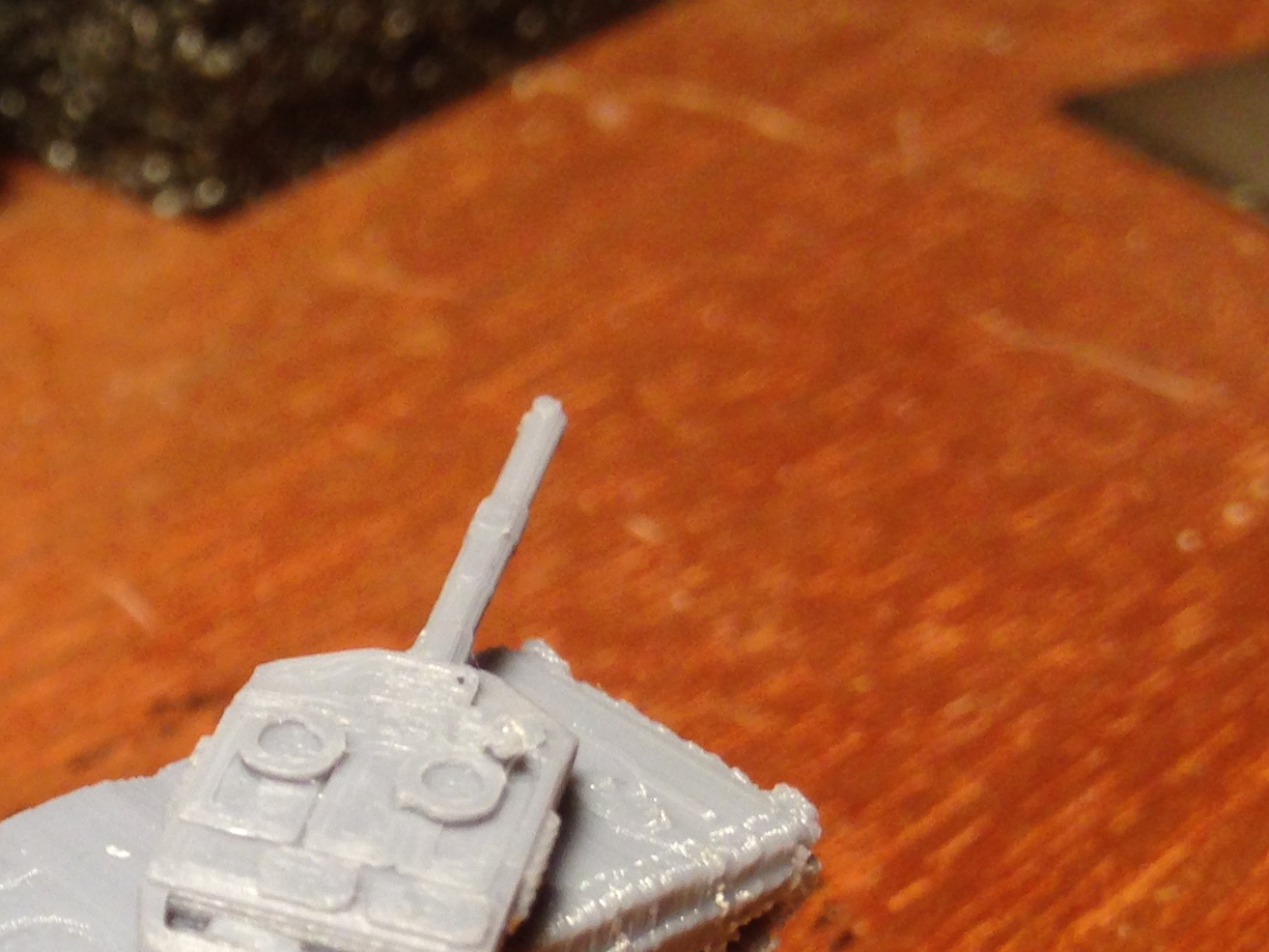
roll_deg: +1.7
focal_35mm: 82
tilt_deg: -38.7
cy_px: 1044
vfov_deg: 17.4
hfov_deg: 22.5
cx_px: -120
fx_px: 3006
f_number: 2.4
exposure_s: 1/20
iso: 80
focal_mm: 4.12
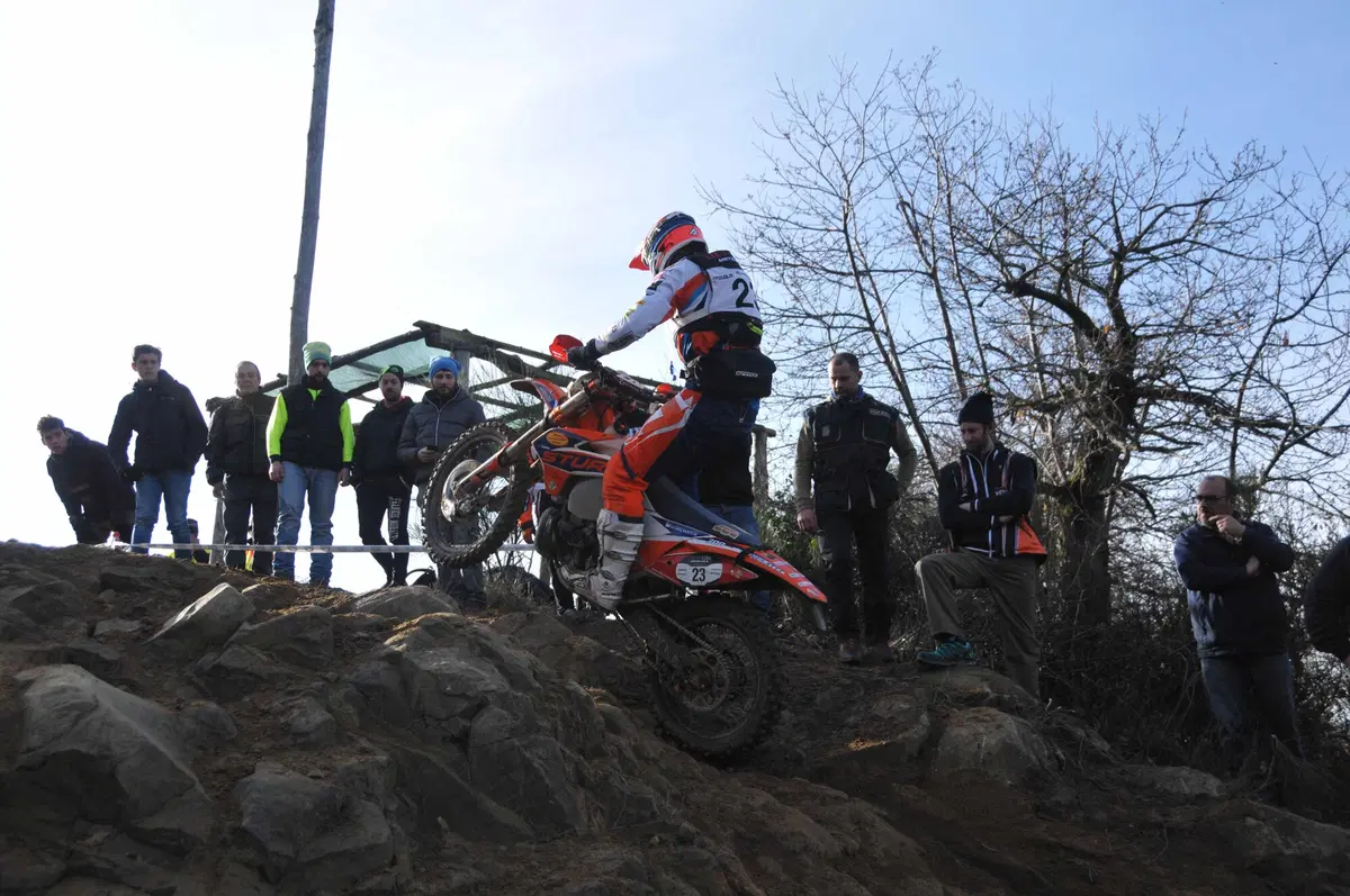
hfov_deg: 49.6
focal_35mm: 39
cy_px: 448
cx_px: 675
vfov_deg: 34.1
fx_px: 1461
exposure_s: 1/5000
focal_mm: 26
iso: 800
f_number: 4
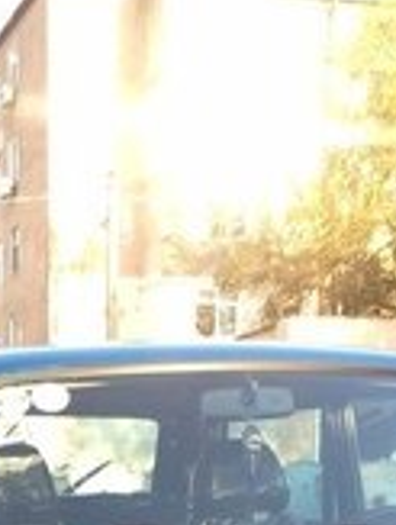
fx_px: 1337
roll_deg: +3.0
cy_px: 712
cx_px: 39
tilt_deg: -13.5
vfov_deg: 20.1
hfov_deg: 16.6
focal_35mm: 88
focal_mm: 4.15
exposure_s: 1/123
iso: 32
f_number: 2.2
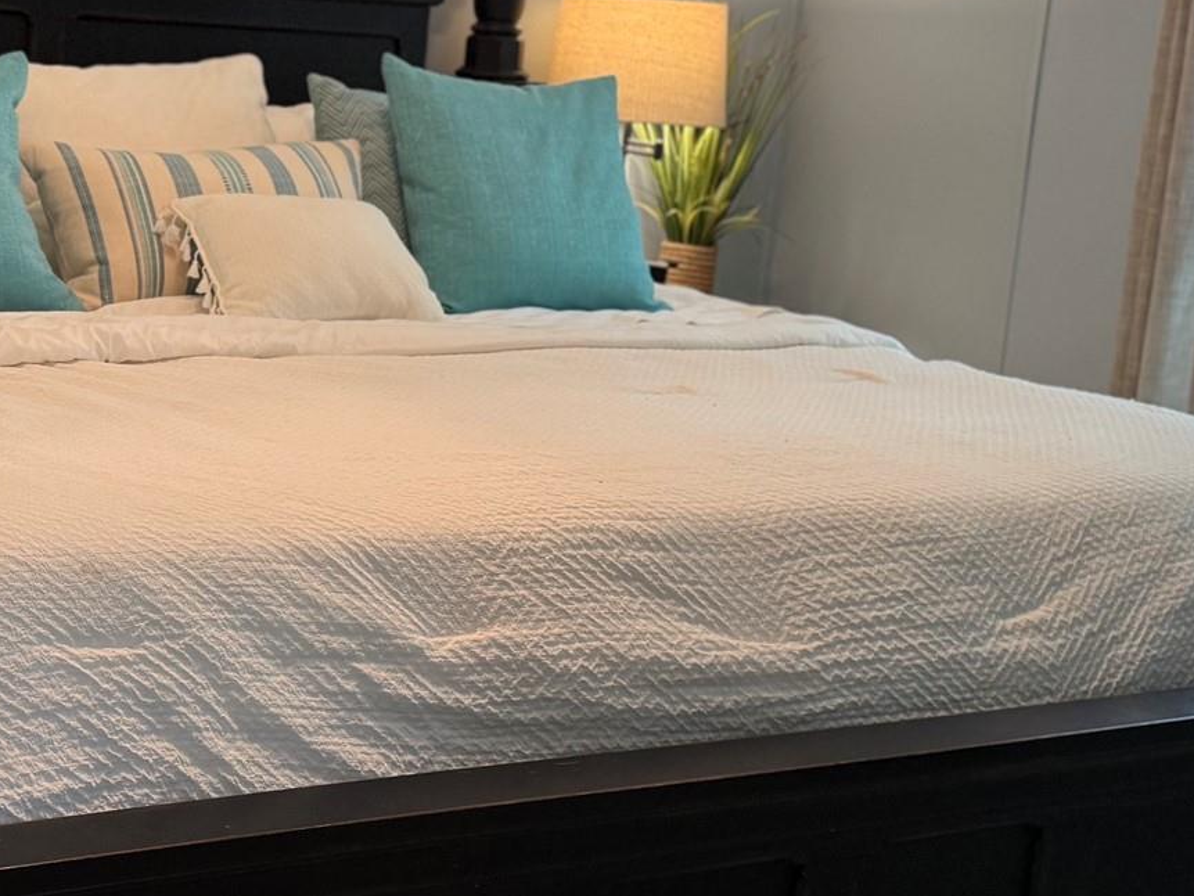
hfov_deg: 32.5
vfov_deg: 25.6
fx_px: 1967
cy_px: 341
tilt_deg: -9.5
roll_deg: -3.9
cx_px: 187
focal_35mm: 57
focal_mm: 6.76
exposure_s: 1/60
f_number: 1.78
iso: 160
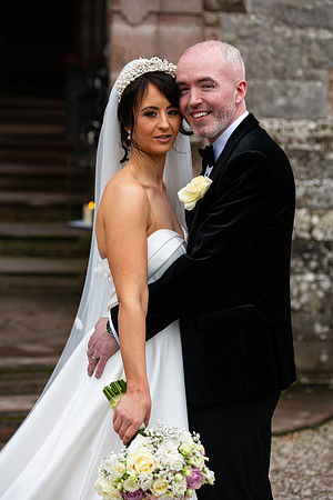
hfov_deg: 13.0
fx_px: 1457
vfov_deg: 19.5
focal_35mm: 105
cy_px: 250
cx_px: 166
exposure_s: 1/160
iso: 160
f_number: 3.5
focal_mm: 105
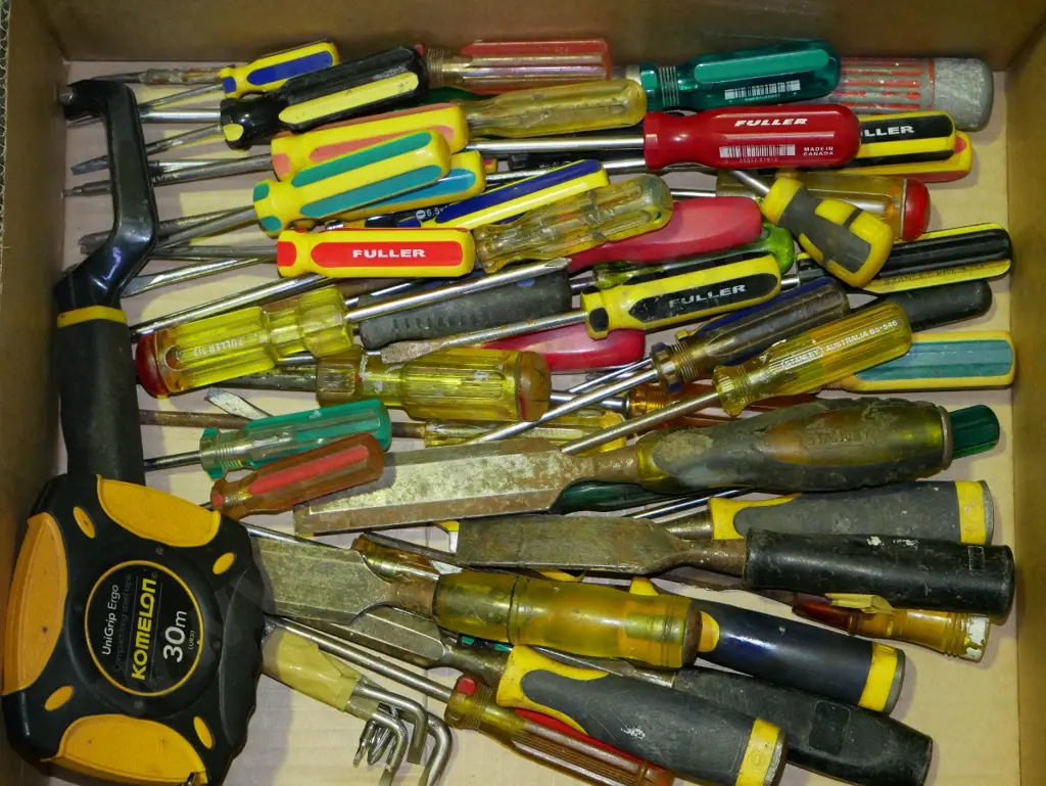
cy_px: 393
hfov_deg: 25.6
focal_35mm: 76
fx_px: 2298
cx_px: 523
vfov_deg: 19.4
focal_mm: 38
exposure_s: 1/125
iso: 3200
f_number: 5.6
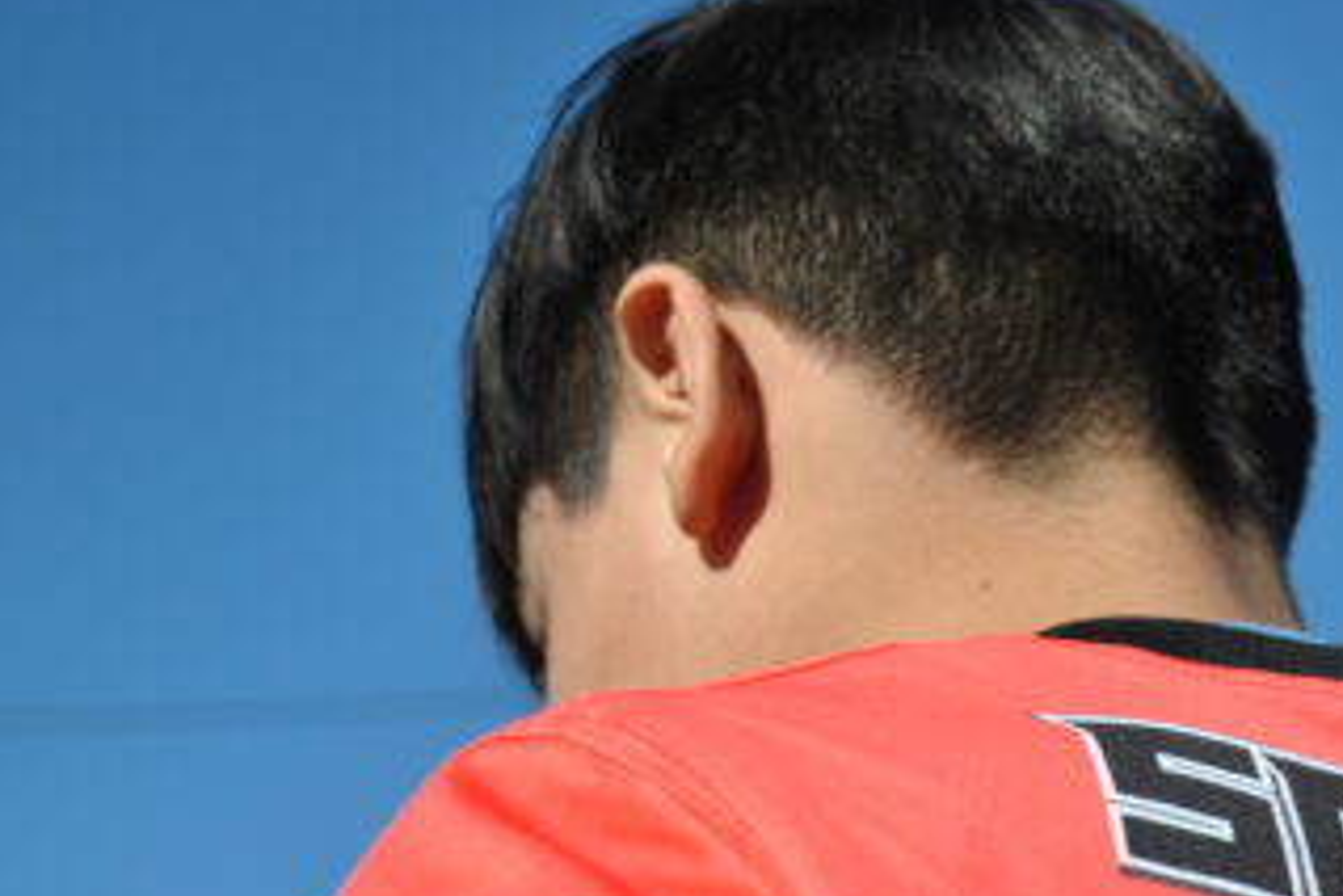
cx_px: 1263
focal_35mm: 120
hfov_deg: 16.8
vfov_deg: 11.3
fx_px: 4478
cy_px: 968
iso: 100
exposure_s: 1/800
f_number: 5
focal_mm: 34
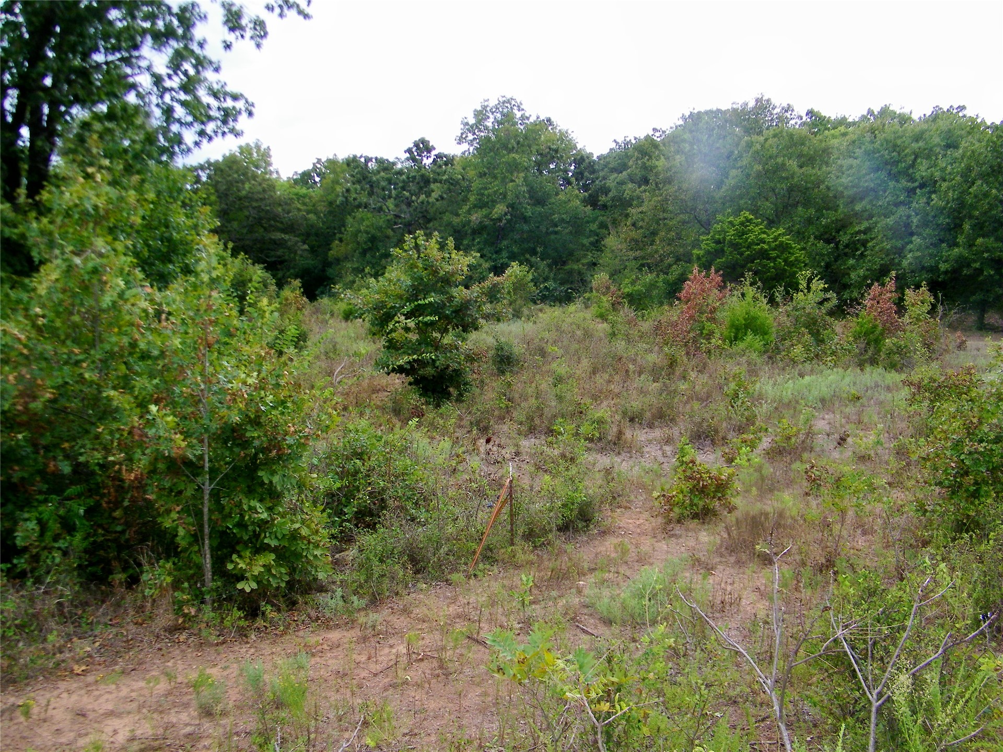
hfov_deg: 63.4
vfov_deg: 49.7
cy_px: 376
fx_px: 811
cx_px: 502
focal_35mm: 28
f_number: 3.5
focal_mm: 5
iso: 80
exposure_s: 1/250
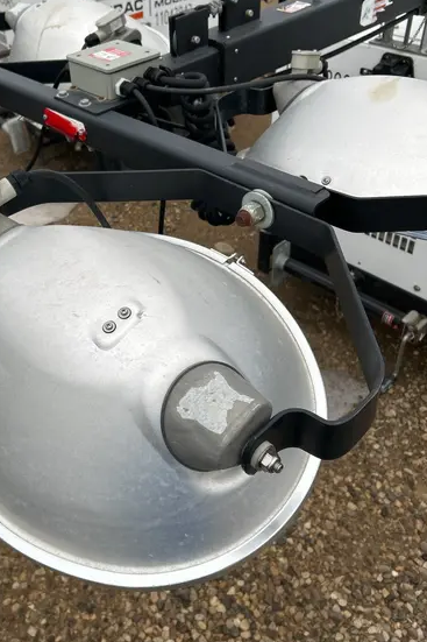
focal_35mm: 36
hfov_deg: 36.3
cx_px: 128
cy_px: 252
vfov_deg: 52.7
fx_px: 641
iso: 50
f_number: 1.5
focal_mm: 5.7
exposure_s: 1/561
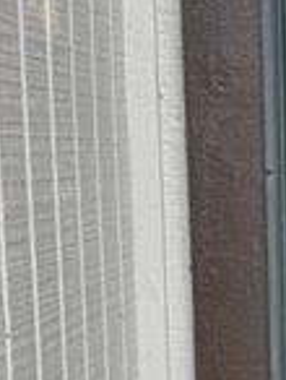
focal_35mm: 126
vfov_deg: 15.2
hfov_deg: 11.0
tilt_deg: -12.6
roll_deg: -0.7
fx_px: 1384
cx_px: 517
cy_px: 429
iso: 80
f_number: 1.78
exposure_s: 1/121
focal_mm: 6.76
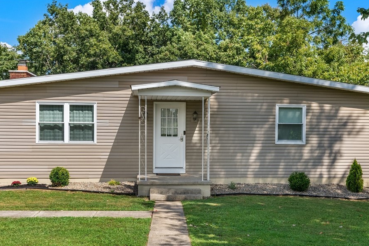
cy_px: 148
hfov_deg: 45.4
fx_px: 441
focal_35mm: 43
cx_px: 178
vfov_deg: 31.1
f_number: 7.1
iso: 640
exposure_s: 1/800
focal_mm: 35
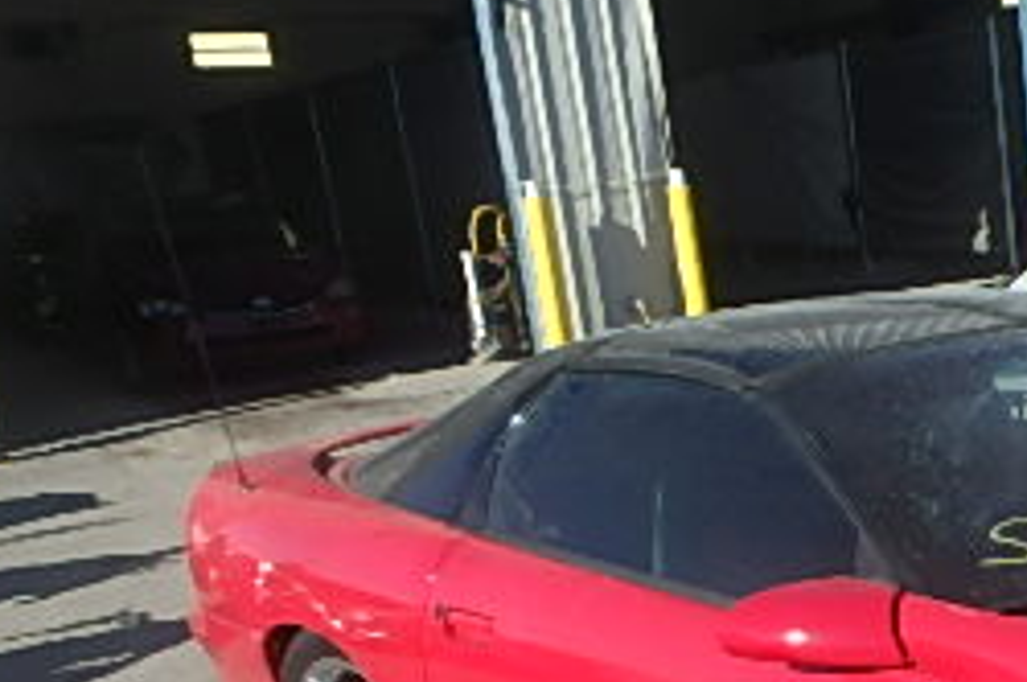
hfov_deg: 30.8
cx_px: 1195
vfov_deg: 23.1
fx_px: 1595
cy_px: 690
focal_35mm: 56
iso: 125
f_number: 6
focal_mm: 3.7
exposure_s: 1/400
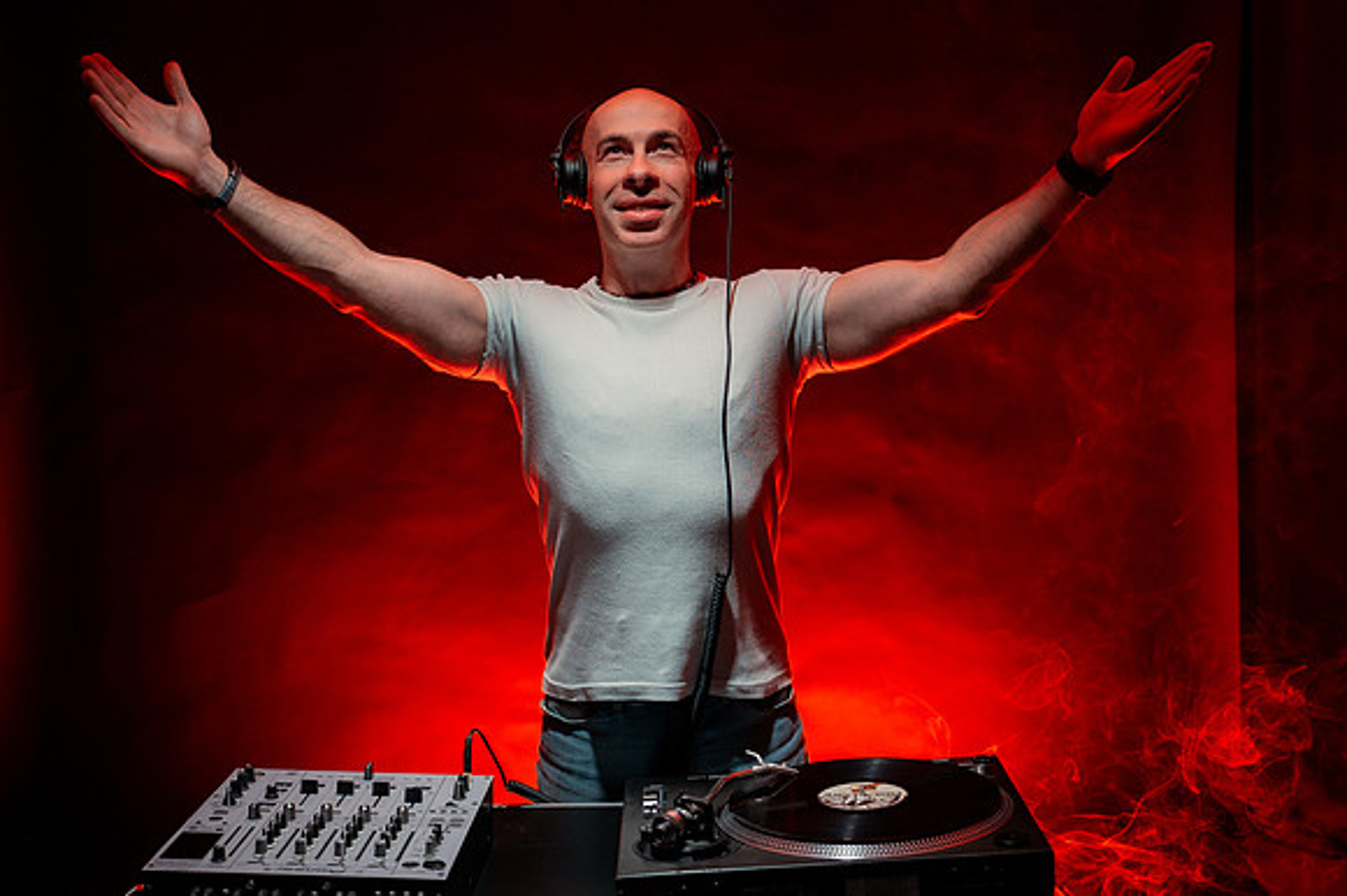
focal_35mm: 46
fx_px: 1709
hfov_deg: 43.0
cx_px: 645
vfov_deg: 29.4
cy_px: 428
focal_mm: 40
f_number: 2.8
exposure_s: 1/80
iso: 800
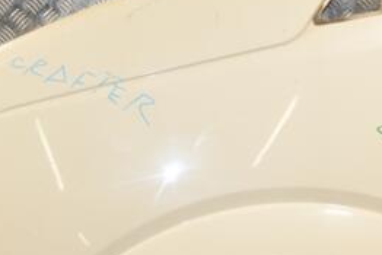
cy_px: 134
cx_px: 172
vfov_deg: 18.9
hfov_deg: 28.0
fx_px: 766
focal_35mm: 72
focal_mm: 21
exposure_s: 1/200
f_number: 9
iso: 800
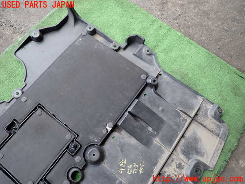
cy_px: 92
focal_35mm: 25
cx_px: 122
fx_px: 177
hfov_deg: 69.4
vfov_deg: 54.9
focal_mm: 4.5
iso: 100
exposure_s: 1/160
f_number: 2
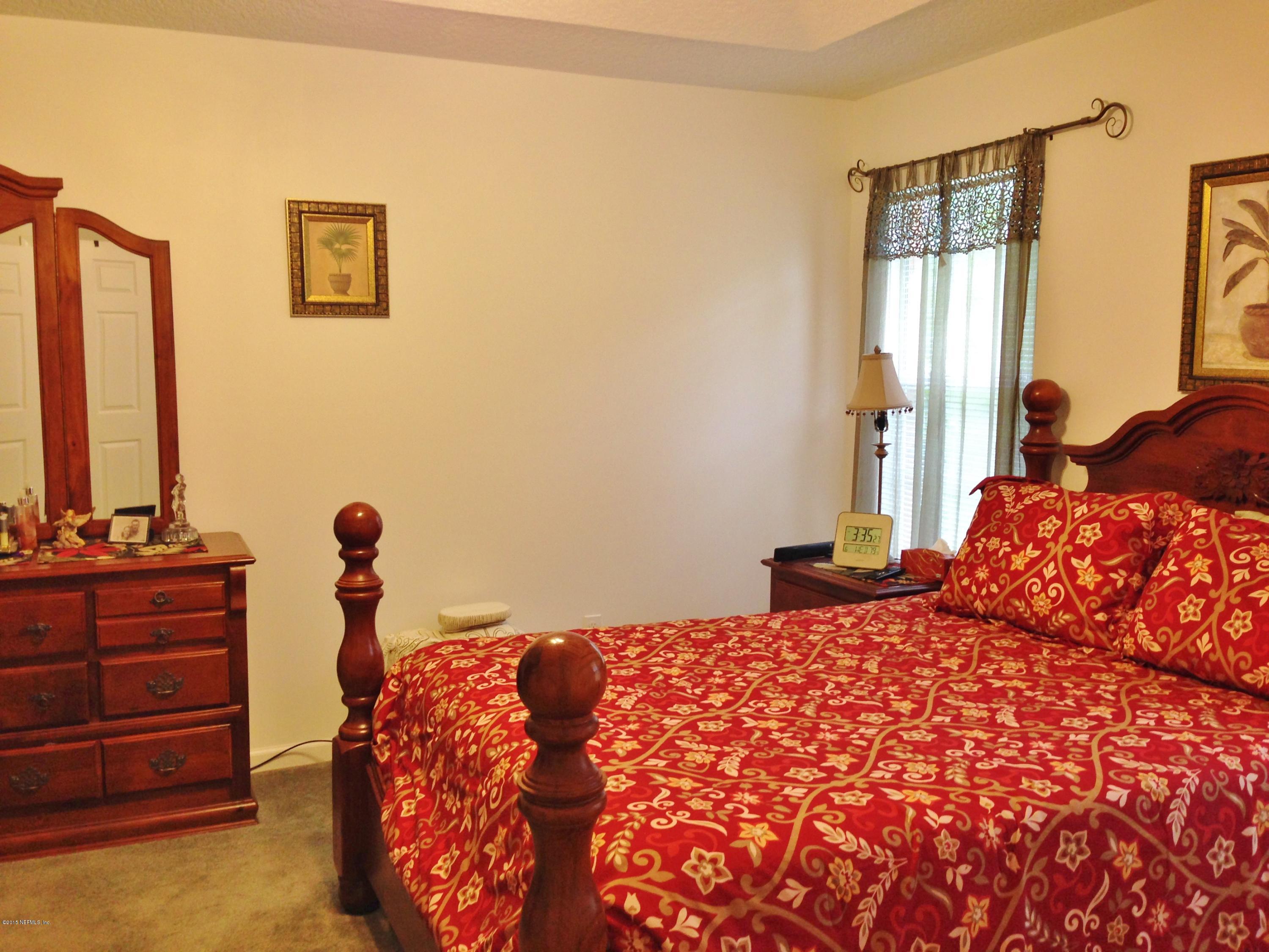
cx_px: 634
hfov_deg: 55.4
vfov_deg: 42.9
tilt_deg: -7.8
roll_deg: -0.1
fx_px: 1210
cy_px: 476
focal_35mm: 33
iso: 80
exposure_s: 1/20
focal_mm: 4.12
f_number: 2.4
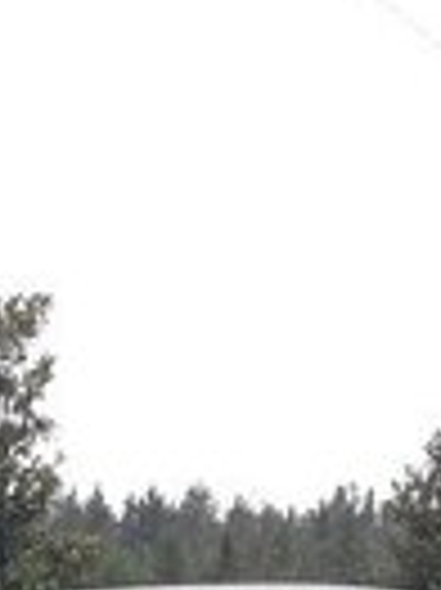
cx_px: 27
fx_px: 1735
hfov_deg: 14.3
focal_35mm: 102
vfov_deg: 16.7
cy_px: 991
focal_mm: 3.6
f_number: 1.9
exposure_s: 1/100
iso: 50
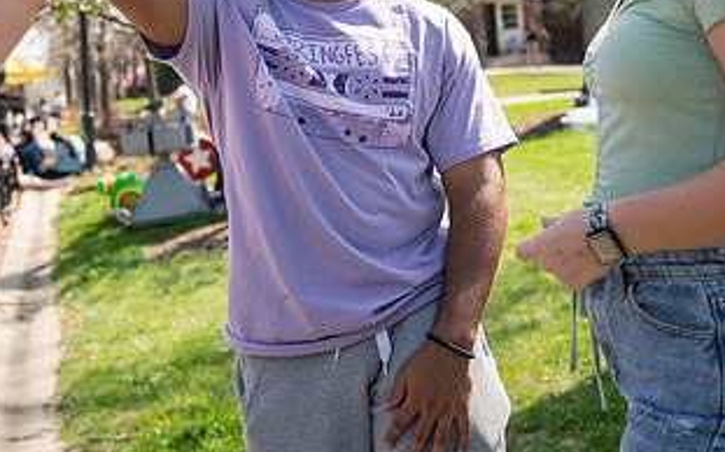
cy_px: 27
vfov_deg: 16.8
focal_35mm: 76
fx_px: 1501
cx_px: 289
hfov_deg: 27.1
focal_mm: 40
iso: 125
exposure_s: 1/500
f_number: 3.5
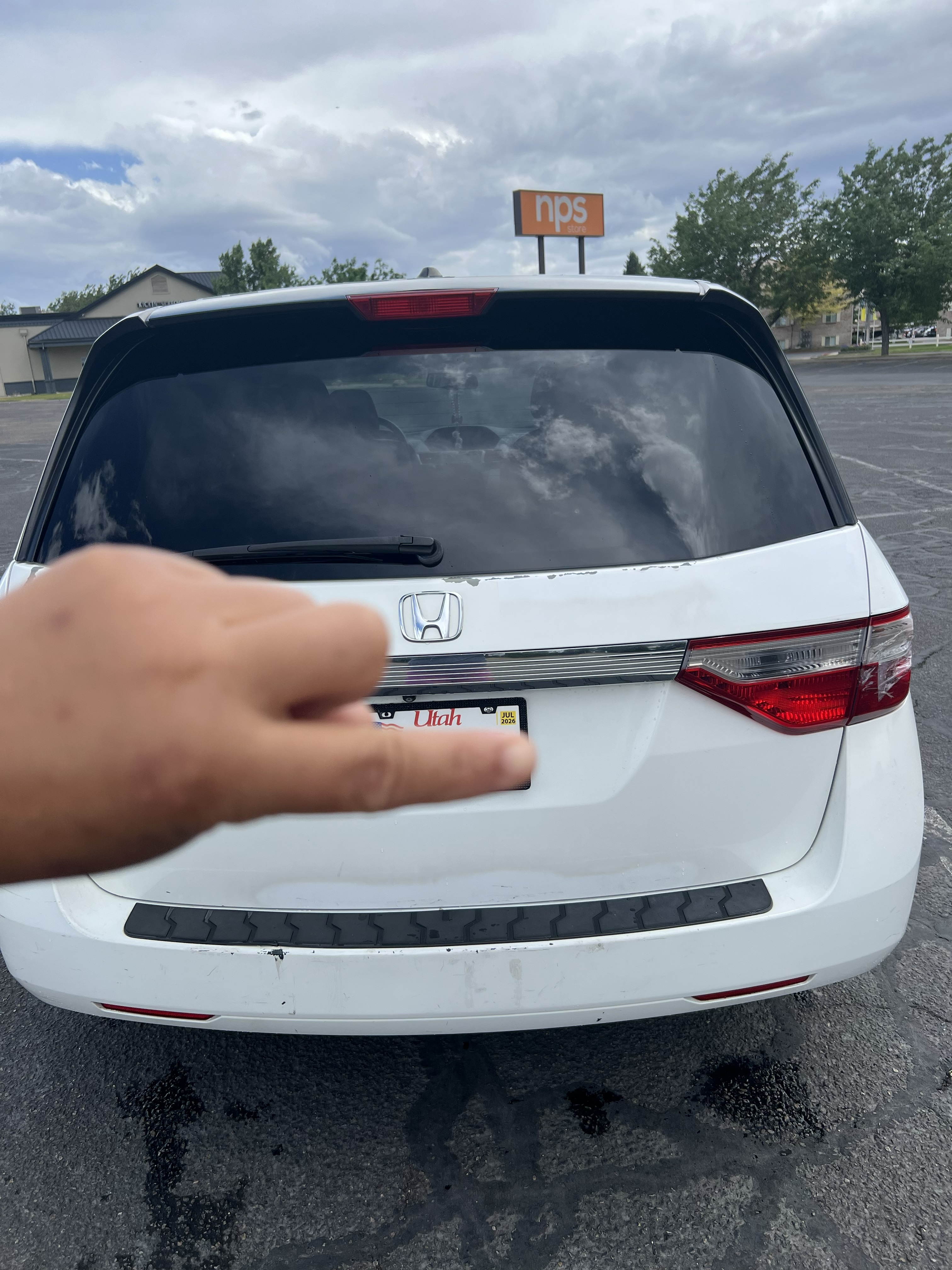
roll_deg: +3.9
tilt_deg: -16.1
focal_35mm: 26
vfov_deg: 67.3
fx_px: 953
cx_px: 476
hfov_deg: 53.1
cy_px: 635
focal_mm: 5.7
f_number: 1.5
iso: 50
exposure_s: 1/3460
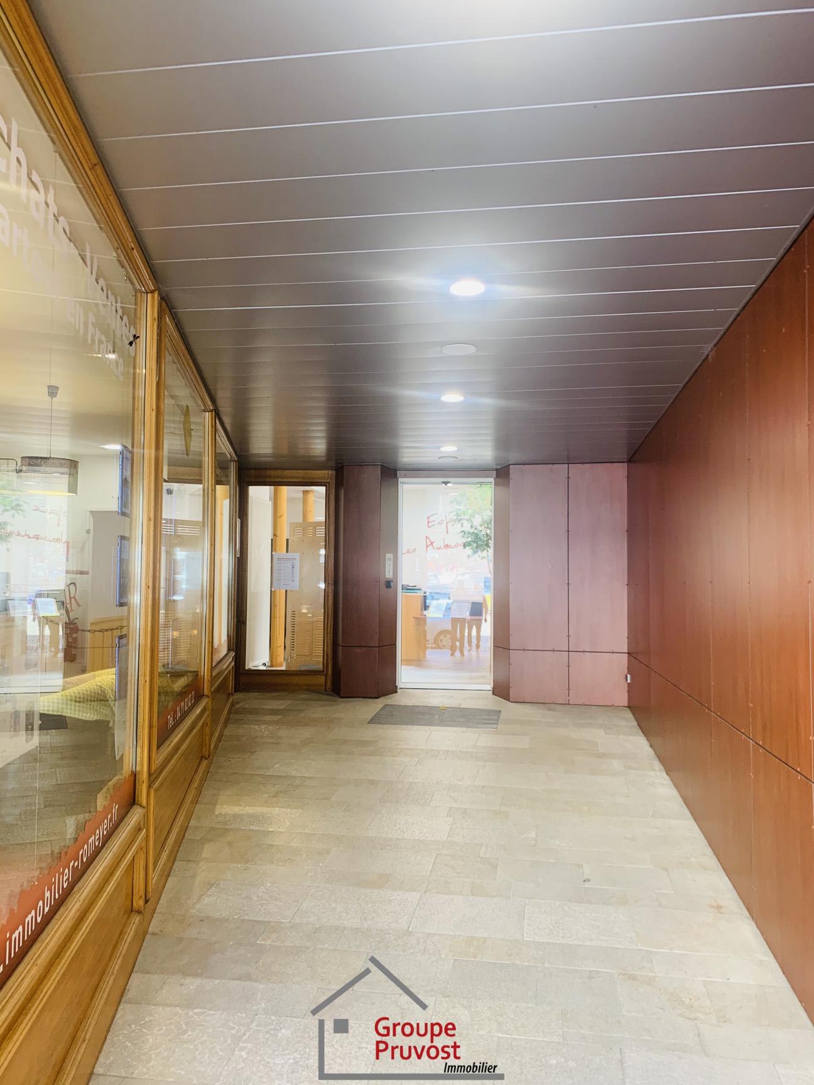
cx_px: 407
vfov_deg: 67.3
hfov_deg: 53.1
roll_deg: -1.1
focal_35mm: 26
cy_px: 542
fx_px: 815
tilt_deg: +2.9
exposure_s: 1/50
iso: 80
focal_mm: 4.25
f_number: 1.8
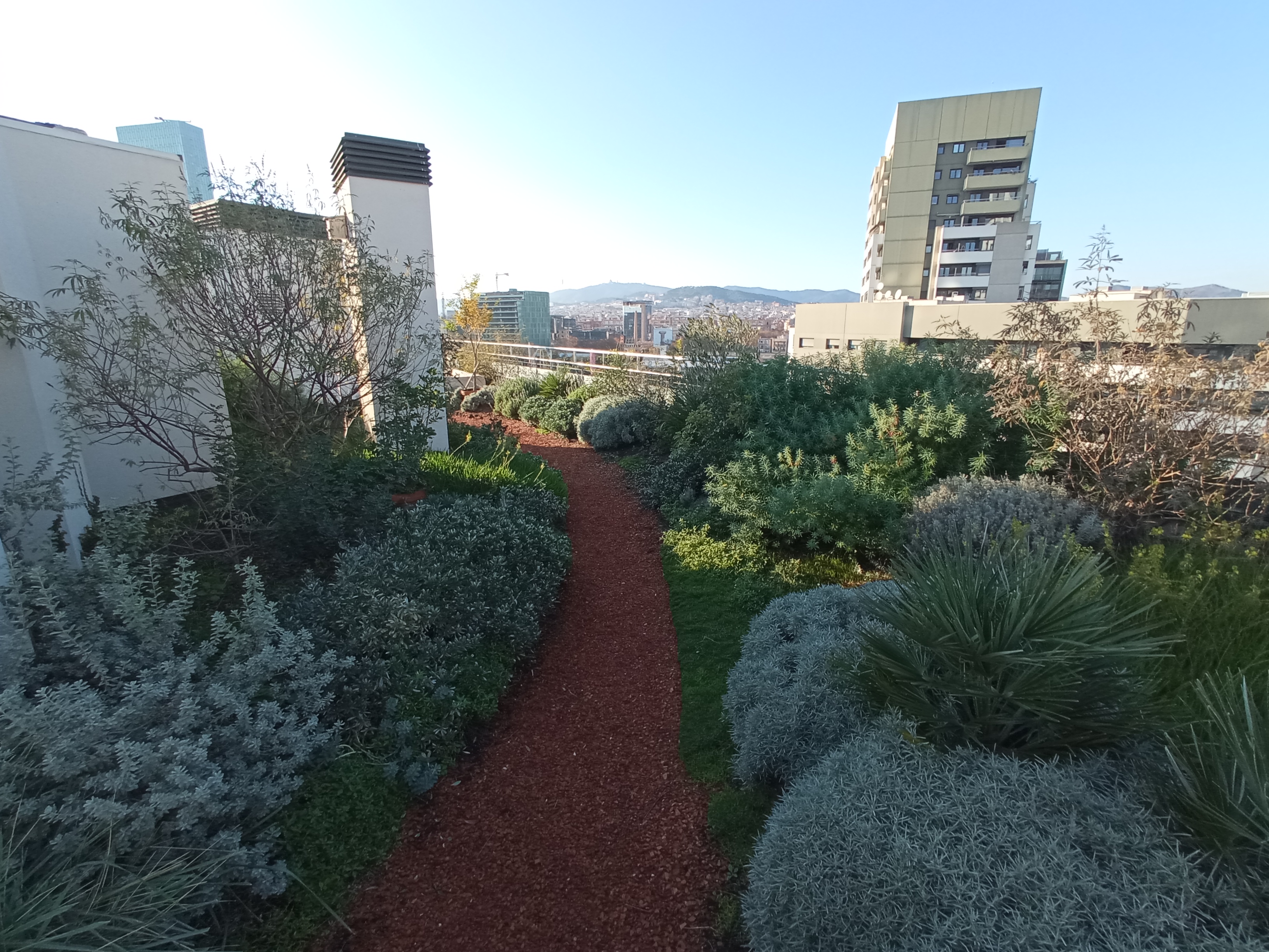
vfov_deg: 81.7
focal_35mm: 15
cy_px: 476
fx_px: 550
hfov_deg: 98.2
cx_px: 634
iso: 115
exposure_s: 1/484
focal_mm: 1.65
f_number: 2.2
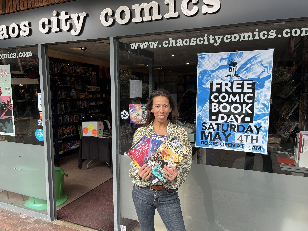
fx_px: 231
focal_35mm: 26
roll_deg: +0.7
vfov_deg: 53.1
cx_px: 154
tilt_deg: -8.7
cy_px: 116
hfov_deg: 67.3
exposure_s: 1/668
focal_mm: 5.1
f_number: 1.6
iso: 50
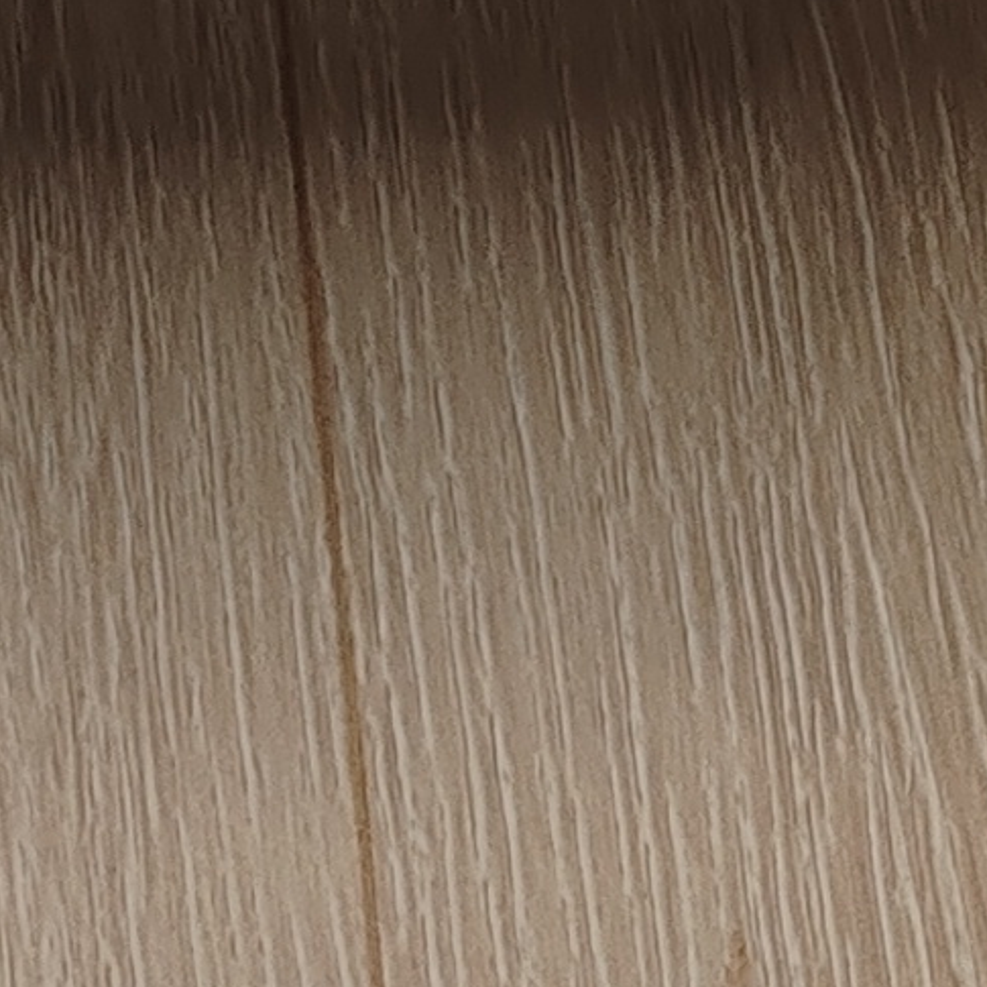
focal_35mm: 200
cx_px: -362
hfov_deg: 8.6
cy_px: -2053
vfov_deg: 7.6
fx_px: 6452
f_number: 1.9
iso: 200
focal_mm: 6.12
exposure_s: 1/100
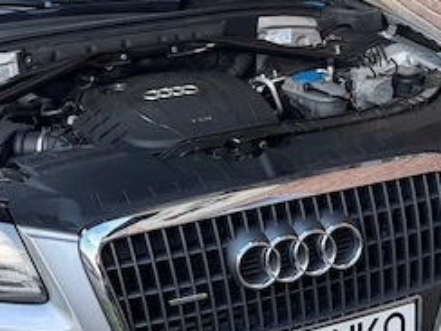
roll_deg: +2.1
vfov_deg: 24.8
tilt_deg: -17.3
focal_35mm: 59
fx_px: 752
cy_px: 150
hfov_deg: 32.5
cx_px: 154
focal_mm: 6.76
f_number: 1.78
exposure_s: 1/123
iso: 64
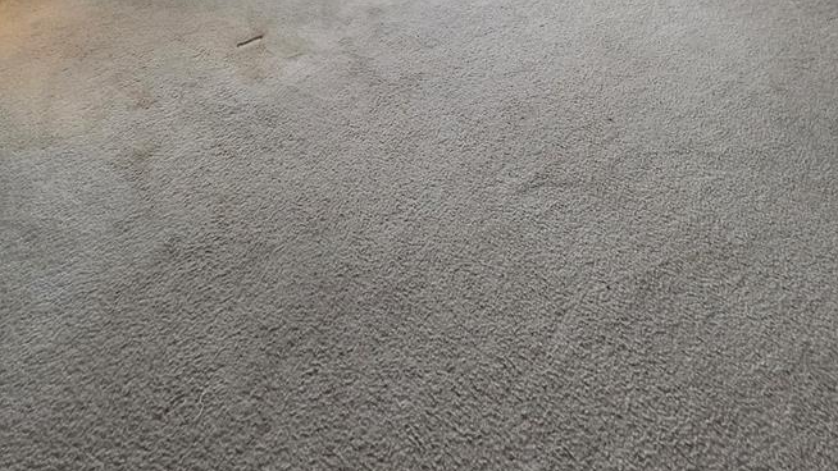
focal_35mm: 26
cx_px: 484
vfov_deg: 26.6
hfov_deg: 71.4
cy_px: -280
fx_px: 578
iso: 320
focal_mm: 2.2
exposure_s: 1/120
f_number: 2.2
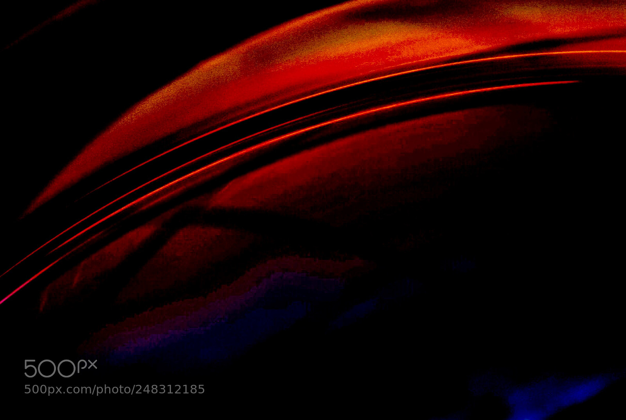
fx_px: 1830
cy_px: 210
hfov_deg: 19.4
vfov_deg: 13.1
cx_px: 313
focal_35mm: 105
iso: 200
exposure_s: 1/45
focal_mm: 105
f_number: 2.8
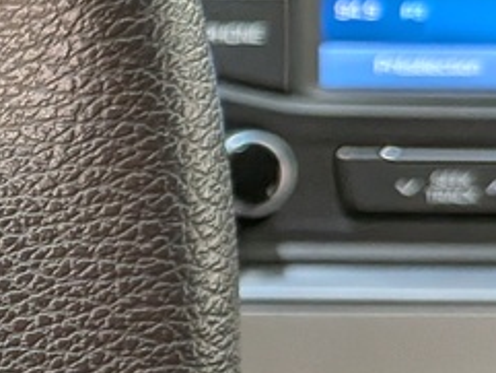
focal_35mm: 102
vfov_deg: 14.2
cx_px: -482
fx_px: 1462
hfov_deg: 15.5
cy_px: 425
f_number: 1.7
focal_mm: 4.53
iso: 50
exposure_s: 1/60
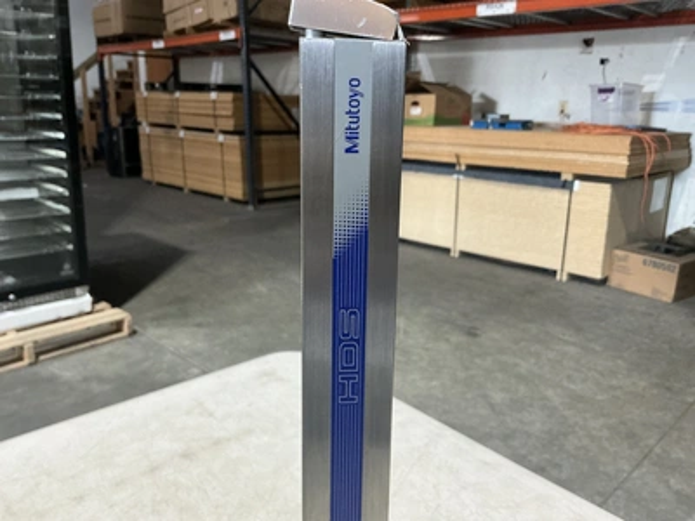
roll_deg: -1.4
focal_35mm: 28
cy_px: 260
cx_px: 348
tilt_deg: -14.9
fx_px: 562
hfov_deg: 63.4
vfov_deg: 49.7
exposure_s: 1/60
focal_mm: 3
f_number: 1.8
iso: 200
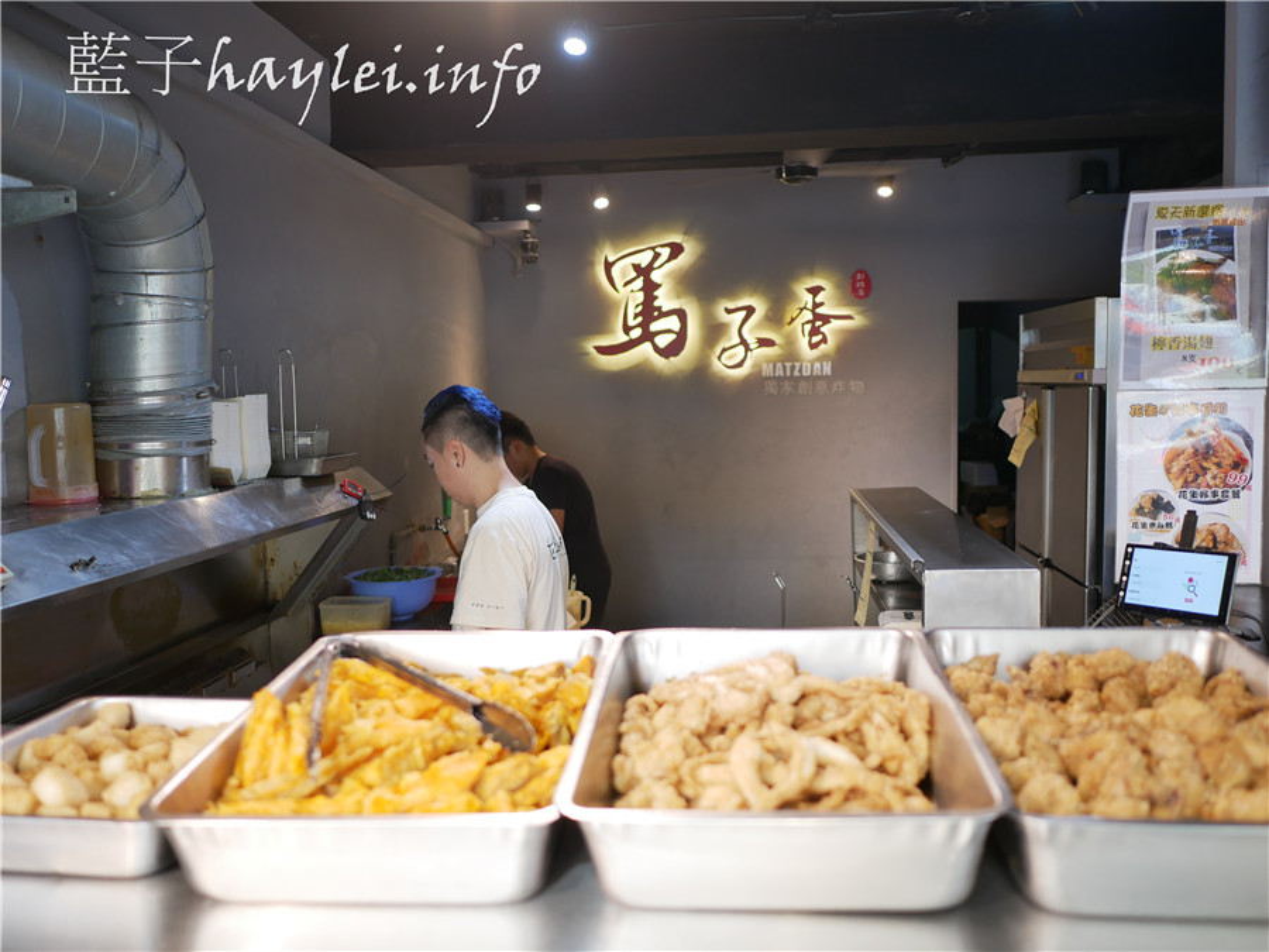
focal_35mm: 30
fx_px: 1100
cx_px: 634
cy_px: 476
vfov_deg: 46.8
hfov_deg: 60.0
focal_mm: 15
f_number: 1.7
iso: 200
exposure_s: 1/80
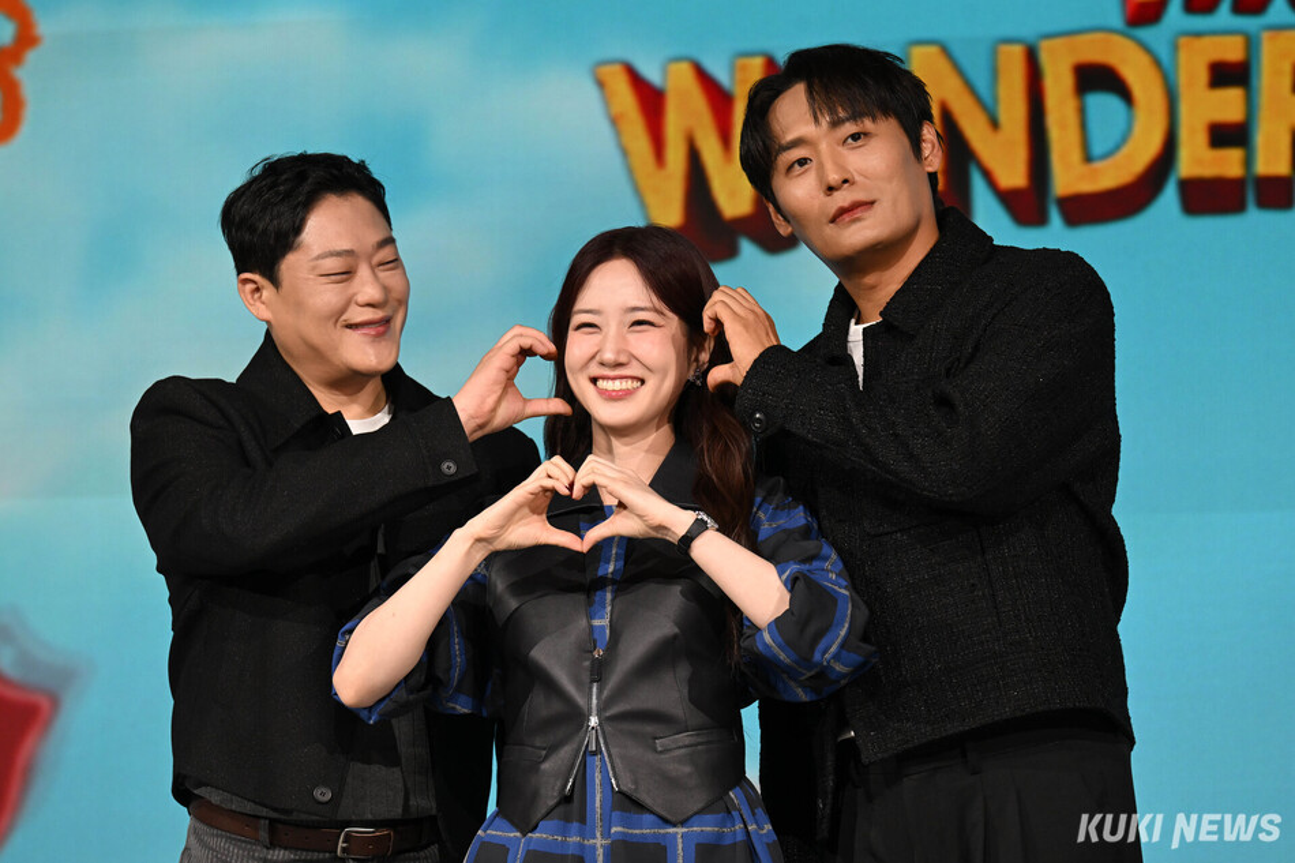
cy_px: 432
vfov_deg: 6.9
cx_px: 648
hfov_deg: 10.3
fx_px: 7193
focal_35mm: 200
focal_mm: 200
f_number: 5.6
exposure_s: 1/500
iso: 1250
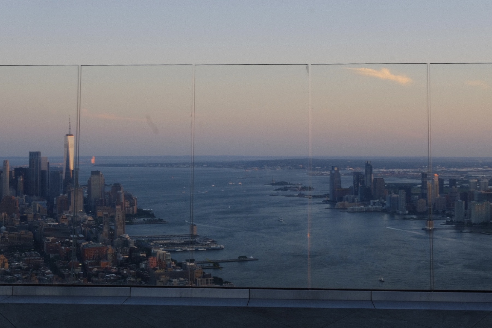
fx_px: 697
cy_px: 164
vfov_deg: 26.5
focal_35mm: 51
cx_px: 246
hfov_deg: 38.9
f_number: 16
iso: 800
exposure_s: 1/28
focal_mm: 34.2
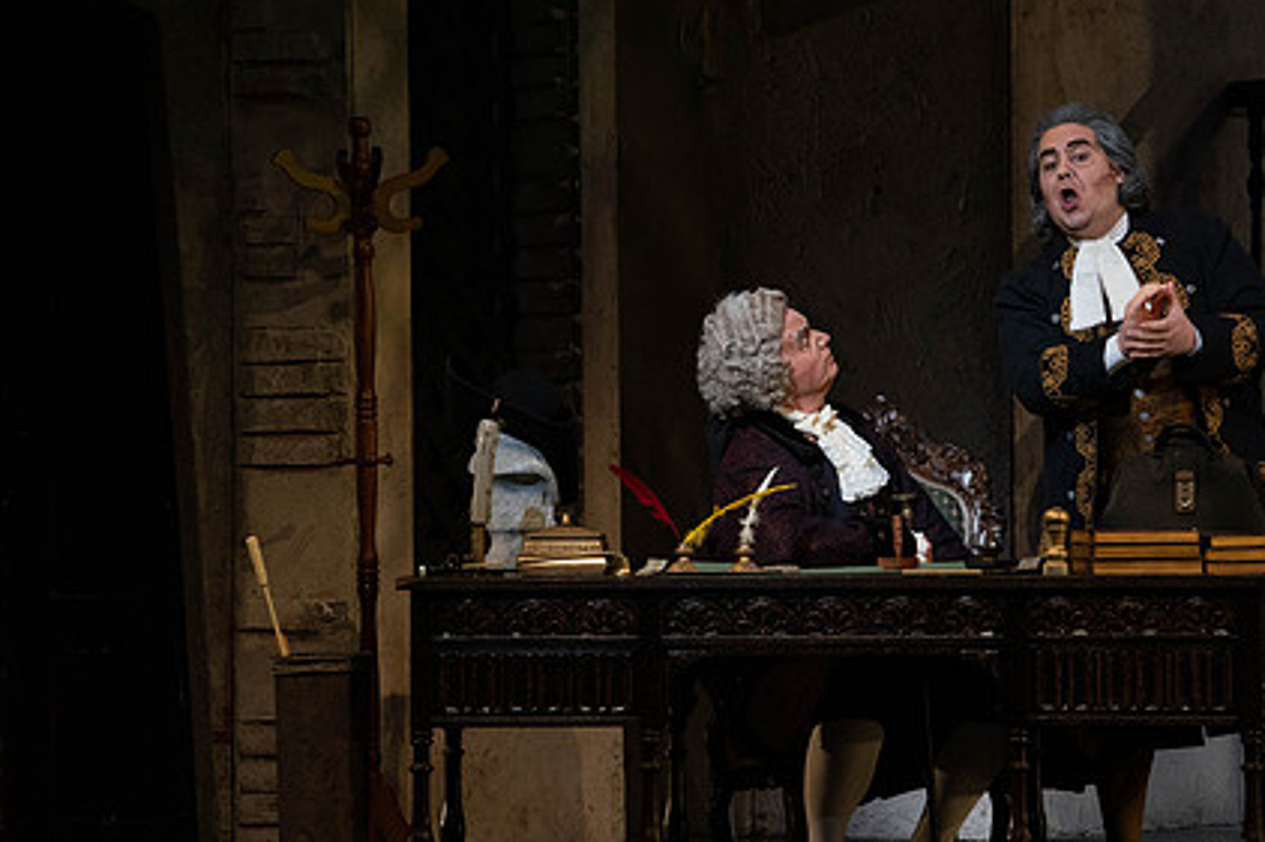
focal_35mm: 275
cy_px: 442
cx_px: 752
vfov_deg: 5.0
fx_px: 9659
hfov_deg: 7.5
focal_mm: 200
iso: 3200
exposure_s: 1/250
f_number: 9
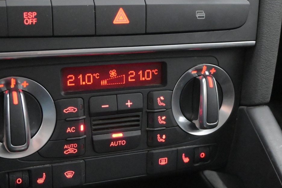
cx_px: 114
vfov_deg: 23.8
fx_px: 446
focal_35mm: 57
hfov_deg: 34.9
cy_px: 103
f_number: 4
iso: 10000
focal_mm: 22
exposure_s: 1/40
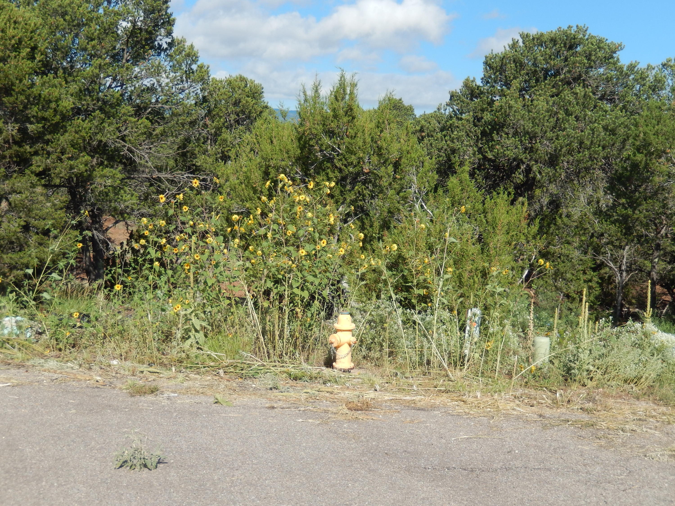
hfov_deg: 42.1
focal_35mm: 45
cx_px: 338
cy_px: 253
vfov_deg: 32.2
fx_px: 877
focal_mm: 8.1
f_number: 4.3
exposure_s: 1/800
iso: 125
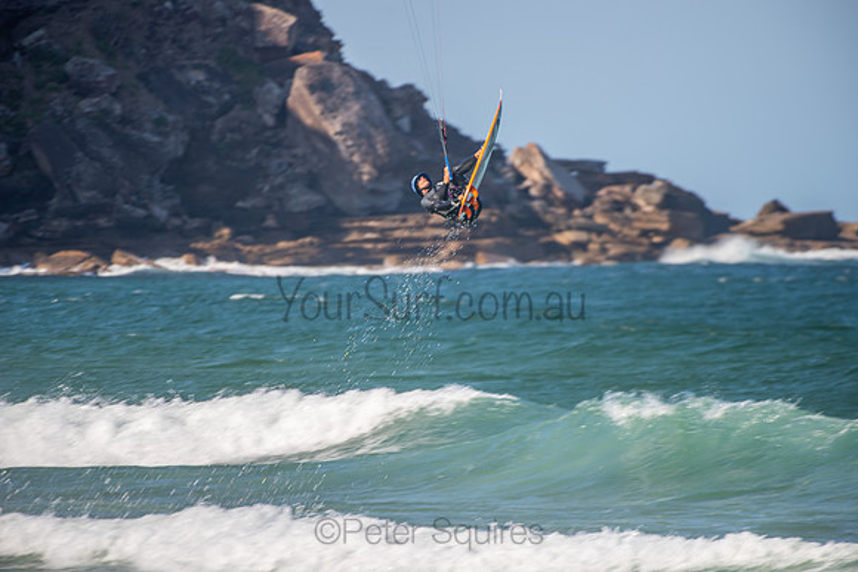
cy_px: 286
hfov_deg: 4.1
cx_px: 429
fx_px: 11919
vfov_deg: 2.8
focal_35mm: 500
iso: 72
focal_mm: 500
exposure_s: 1/125
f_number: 5.6
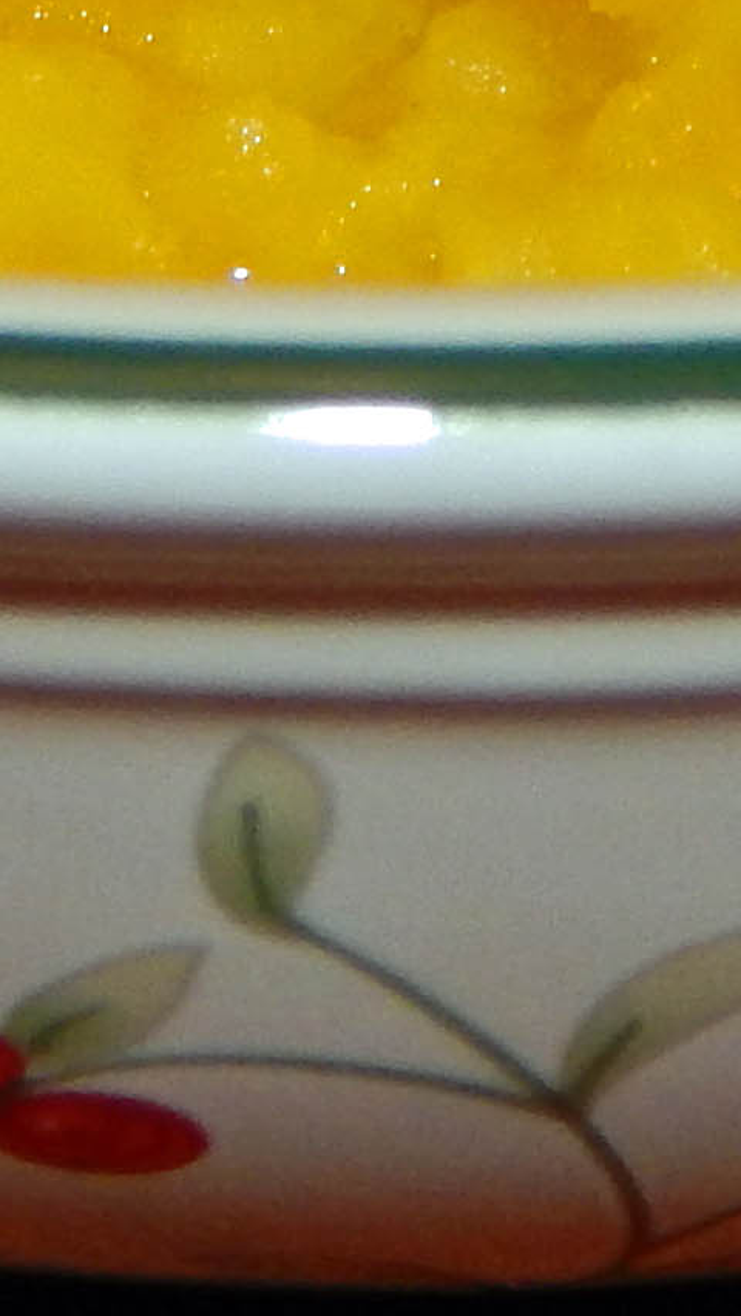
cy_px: -955
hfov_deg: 2.4
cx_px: 445
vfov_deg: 4.2
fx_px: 17670
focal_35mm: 506
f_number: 8.6
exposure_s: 1/30
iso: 200
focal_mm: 15.3
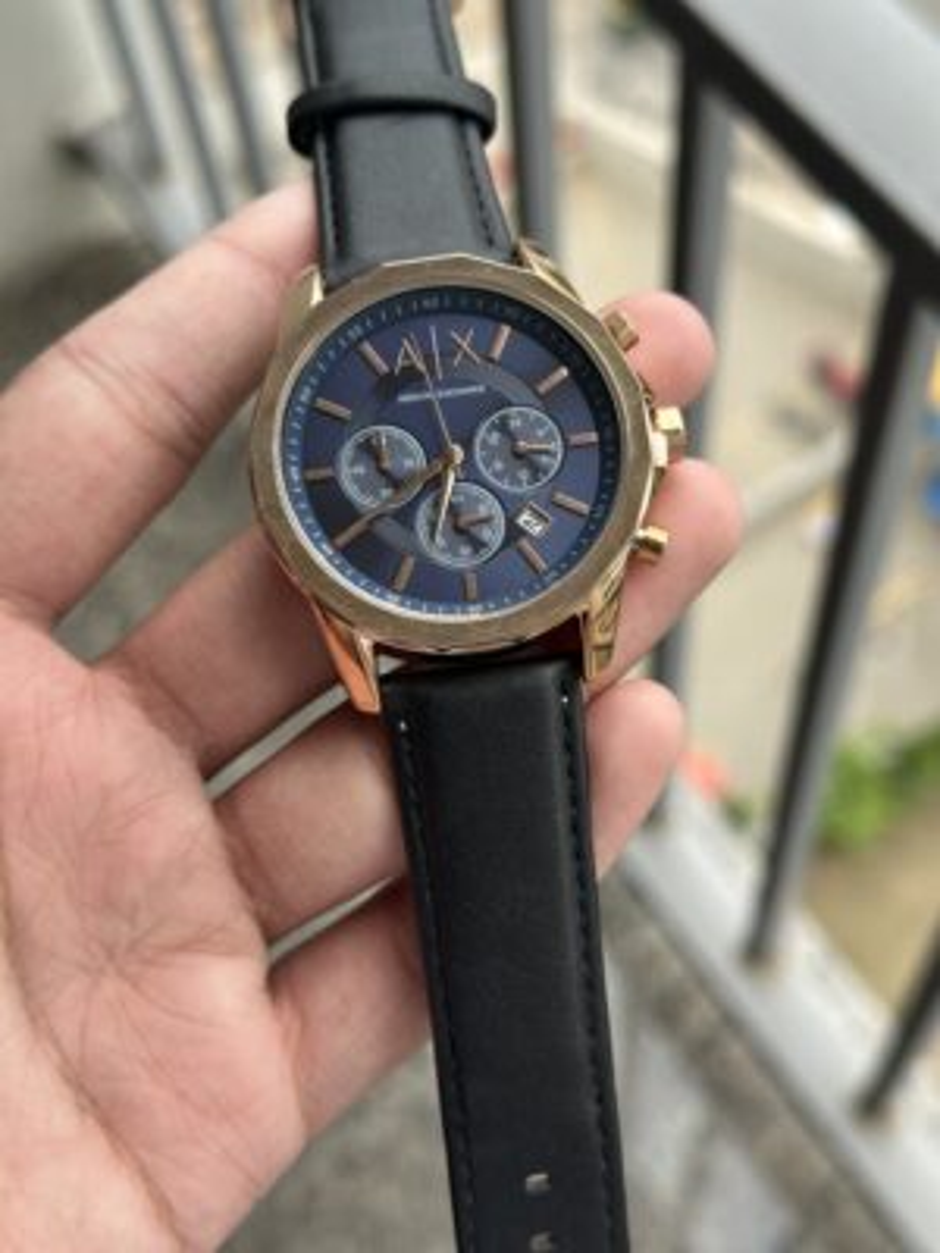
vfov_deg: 39.7
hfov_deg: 30.3
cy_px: 626
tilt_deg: -61.5
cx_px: 470
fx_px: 1738
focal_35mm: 48
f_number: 1.78
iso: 64
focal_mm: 6.86
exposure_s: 1/719
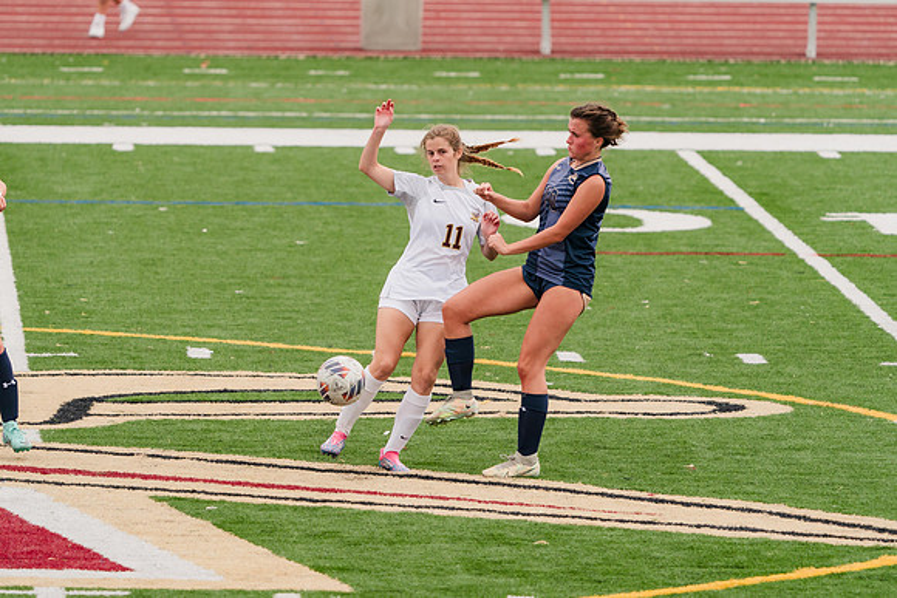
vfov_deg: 3.0
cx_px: 360
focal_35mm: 461
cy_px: 240
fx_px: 11480
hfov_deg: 4.5
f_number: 6.3
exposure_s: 1/1600
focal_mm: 385
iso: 640
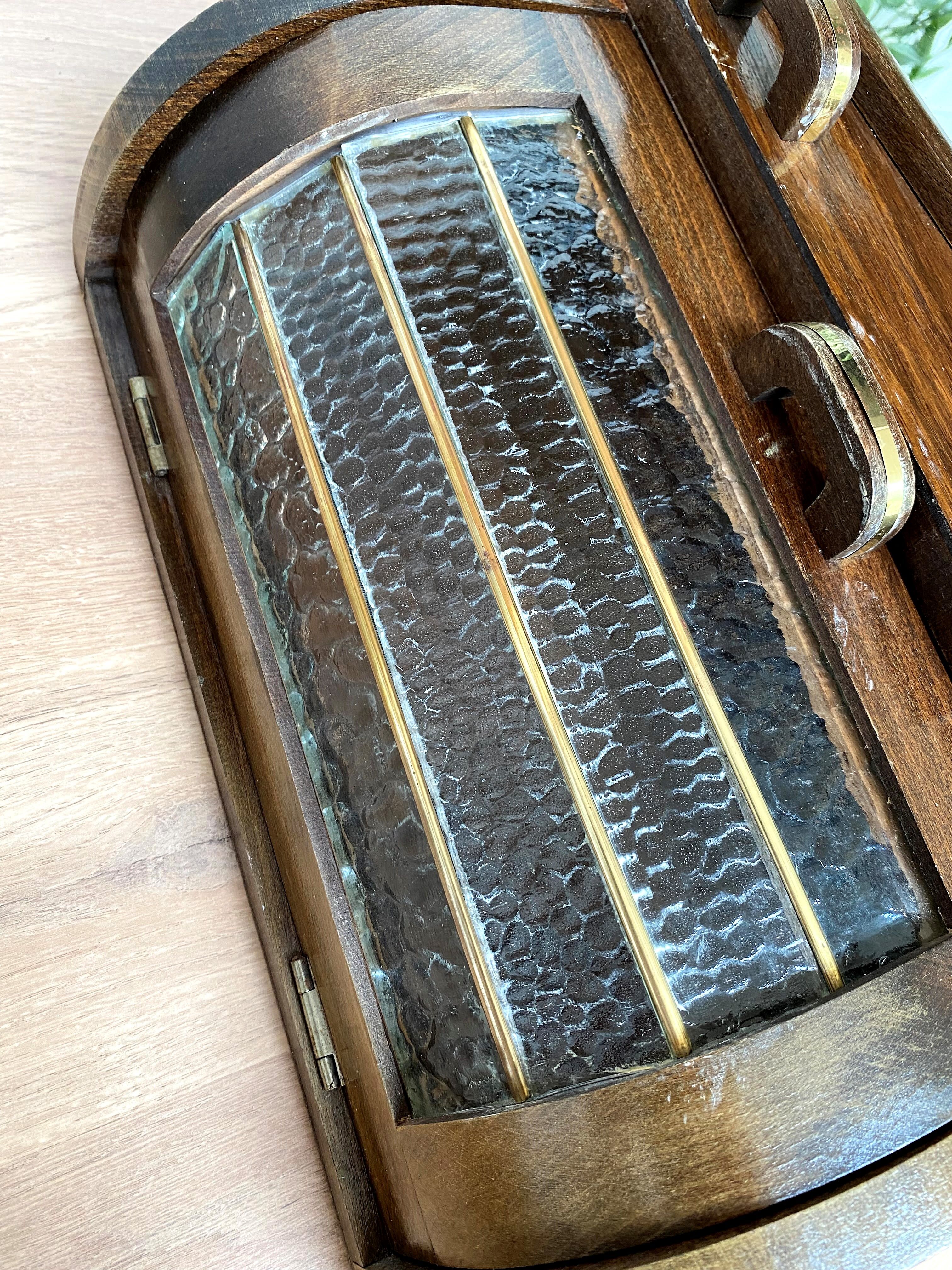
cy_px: 635
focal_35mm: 26
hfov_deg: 53.1
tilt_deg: -57.7
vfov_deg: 67.3
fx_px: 953
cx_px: 476
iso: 125
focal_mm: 4.25
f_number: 1.8
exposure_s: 1/61
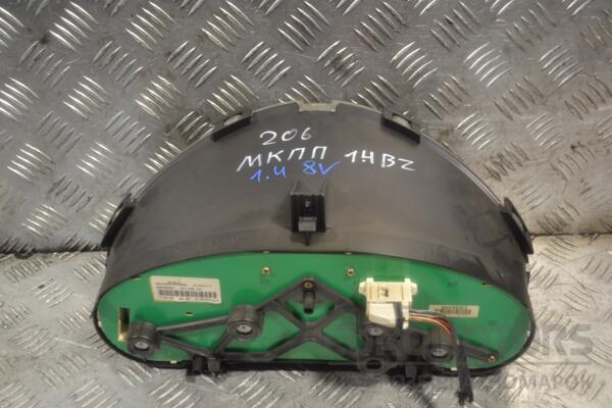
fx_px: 714
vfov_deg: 31.9
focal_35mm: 42
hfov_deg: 46.4
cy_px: 204
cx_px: 306
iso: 400
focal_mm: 28
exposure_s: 1/80
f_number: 4.5
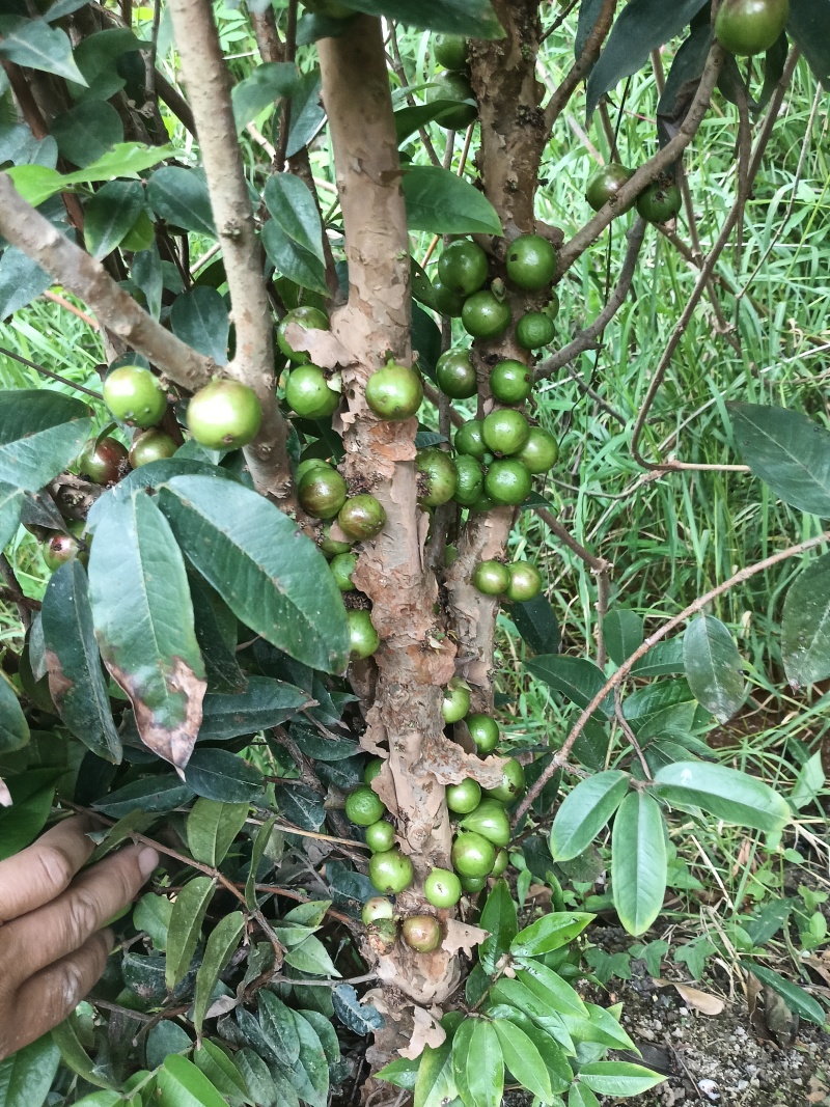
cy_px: 554
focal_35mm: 27
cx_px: 415
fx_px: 863
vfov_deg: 65.3
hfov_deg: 51.3
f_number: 1.8
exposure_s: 1/50
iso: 320
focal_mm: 3.61
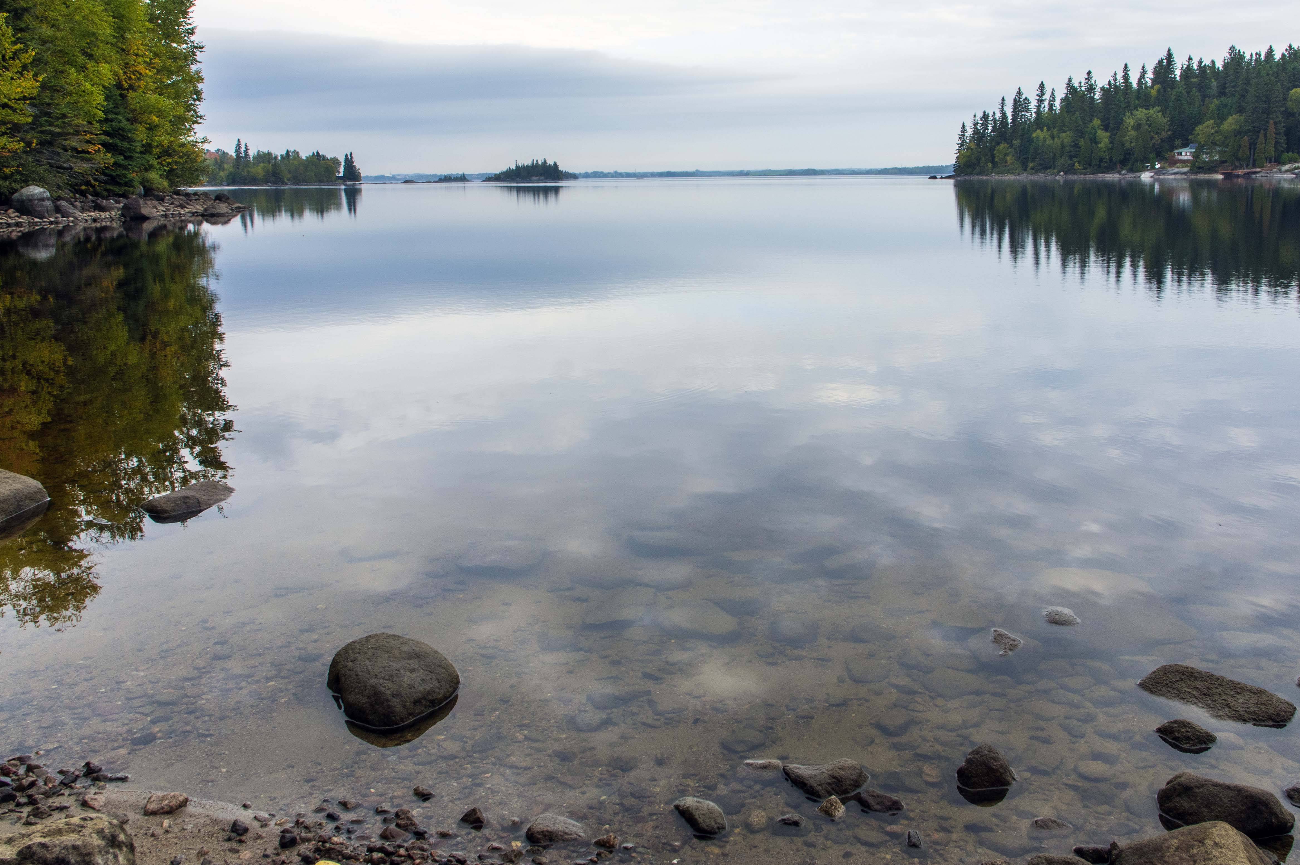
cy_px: 335
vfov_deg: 42.0
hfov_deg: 60.1
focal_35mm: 31
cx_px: 741
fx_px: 1118
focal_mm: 16
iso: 200
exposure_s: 1/80
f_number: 10
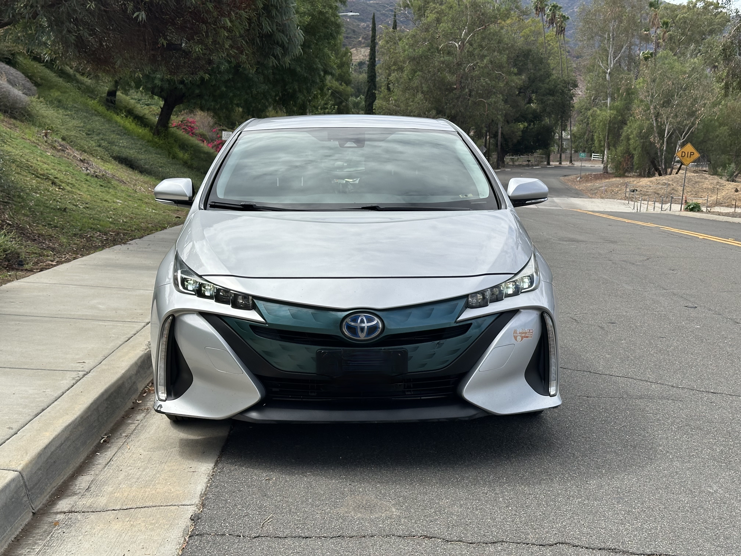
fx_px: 1028
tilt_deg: -7.1
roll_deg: -1.7
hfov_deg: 39.7
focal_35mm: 48
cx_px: 370
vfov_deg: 30.3
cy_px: 278
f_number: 1.78
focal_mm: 6.86
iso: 64
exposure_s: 1/3876
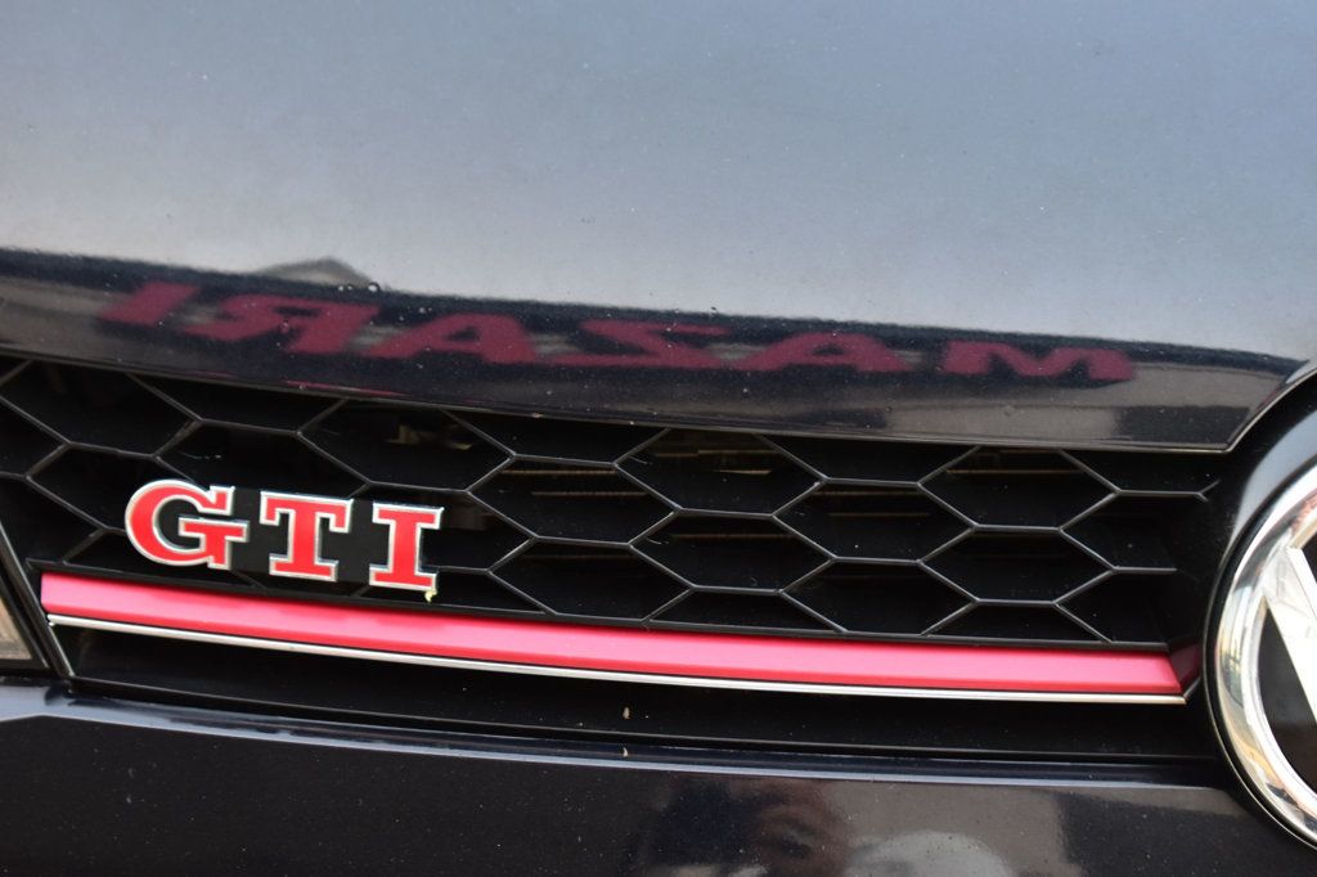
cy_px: 438
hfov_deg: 24.6
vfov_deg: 16.5
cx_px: 658
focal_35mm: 82
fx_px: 3017
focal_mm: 55
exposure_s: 1/15
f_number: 6.3
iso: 400
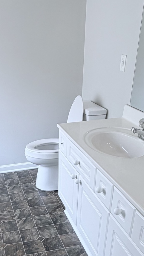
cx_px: 27
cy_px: 190
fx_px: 278
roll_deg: +3.1
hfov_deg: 28.3
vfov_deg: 47.7
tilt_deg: -29.5
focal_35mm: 41
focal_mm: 2.22
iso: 64
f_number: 2.2
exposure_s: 1/120
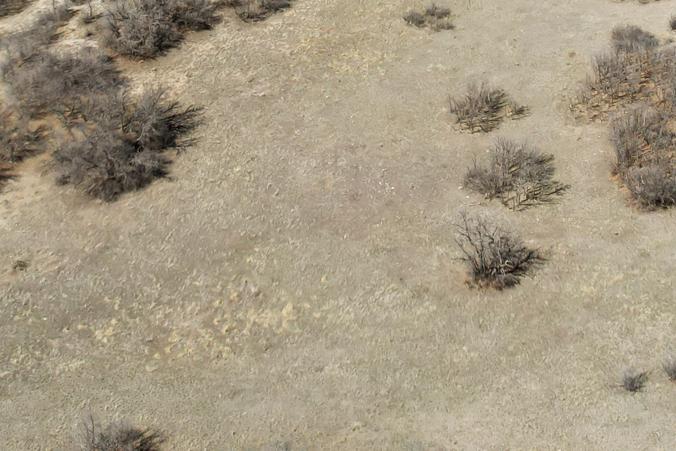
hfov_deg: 29.4
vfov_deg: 17.9
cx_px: 457
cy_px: -220
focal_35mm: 68
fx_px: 1277
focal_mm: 8.38
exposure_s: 1/2500
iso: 110
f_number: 2.8
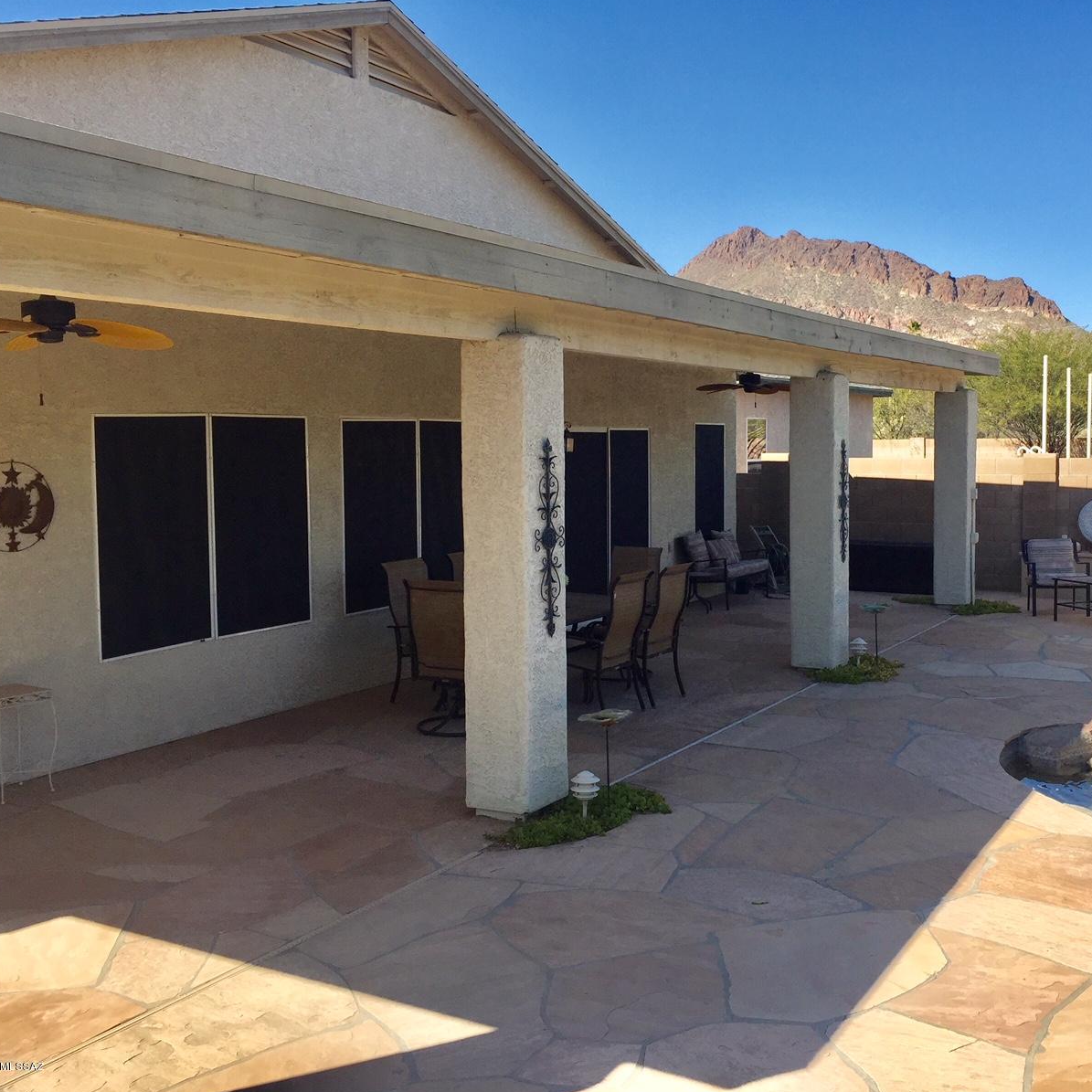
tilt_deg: -3.9
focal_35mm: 35
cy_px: 545
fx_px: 1249
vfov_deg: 47.2
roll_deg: +0.0
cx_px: 704
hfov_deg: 46.7
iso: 32
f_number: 2.2
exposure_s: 1/1582
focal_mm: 4.15
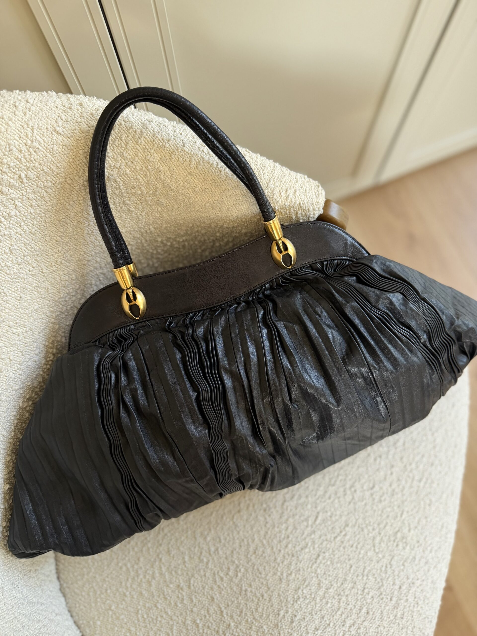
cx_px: 238
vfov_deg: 71.6
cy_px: 318
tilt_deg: -74.0
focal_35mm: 24
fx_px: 441
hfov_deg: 56.8
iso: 200
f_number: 1.78
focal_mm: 6.76
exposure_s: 1/80
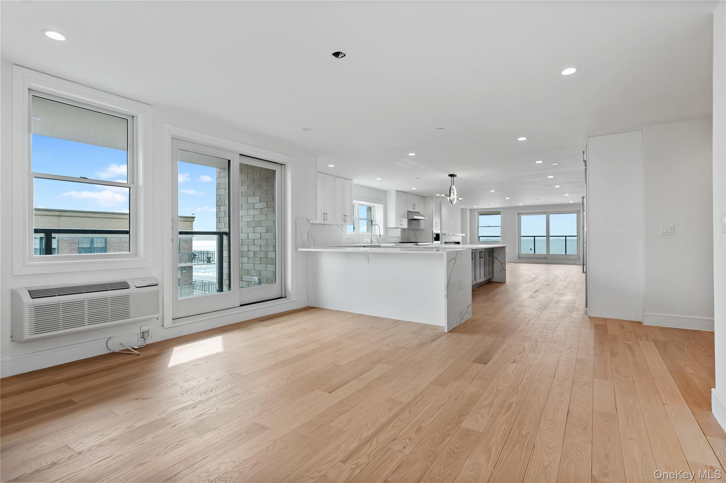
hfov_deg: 91.7
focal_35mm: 18
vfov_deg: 68.8
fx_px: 353
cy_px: 242
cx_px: 363
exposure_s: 1/30
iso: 100
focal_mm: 17.5
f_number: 4.5
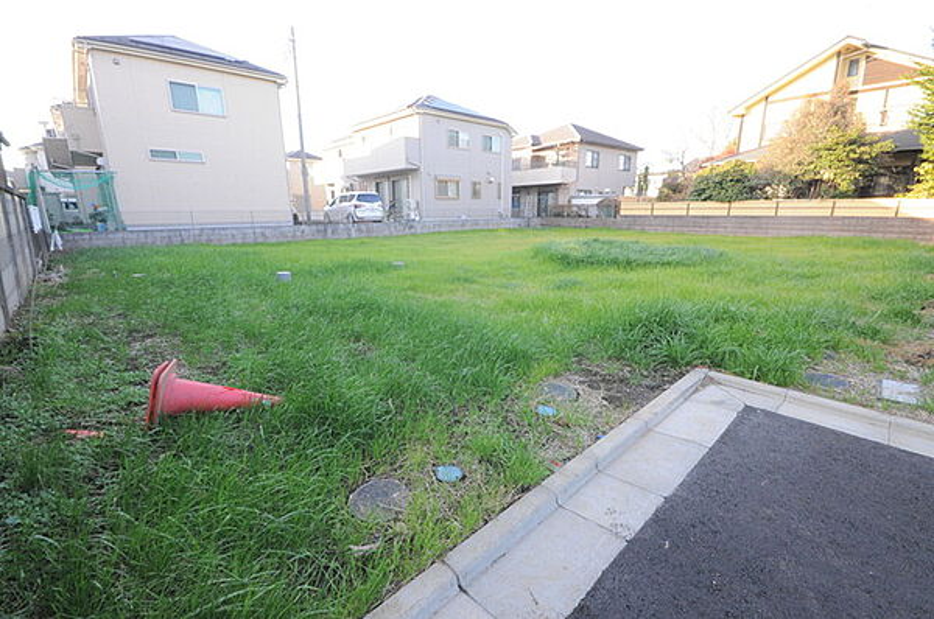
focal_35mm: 15
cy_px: 310
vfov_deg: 77.1
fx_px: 389
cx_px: 467
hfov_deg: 100.5
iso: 900
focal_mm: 10
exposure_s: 1/30
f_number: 4
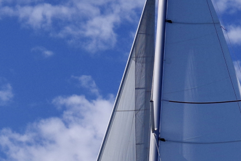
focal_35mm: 176
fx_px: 1179
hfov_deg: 11.7
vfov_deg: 7.5
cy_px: 324
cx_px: 103
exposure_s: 1/400
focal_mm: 30
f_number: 13
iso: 200
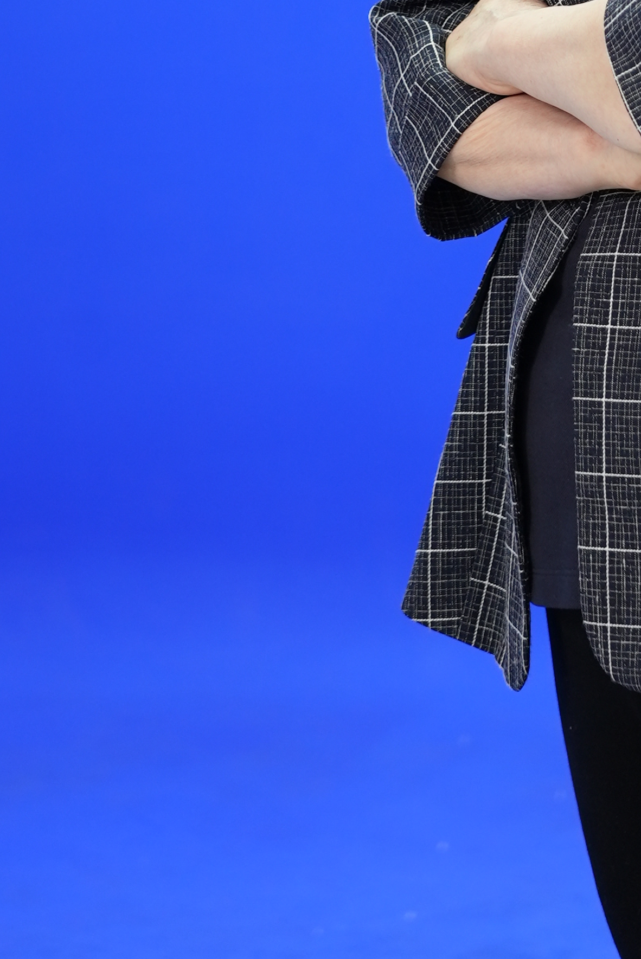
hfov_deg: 10.7
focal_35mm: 127
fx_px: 3386
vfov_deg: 15.6
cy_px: -171
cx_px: 710
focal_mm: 53
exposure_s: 1/125
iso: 400
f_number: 4
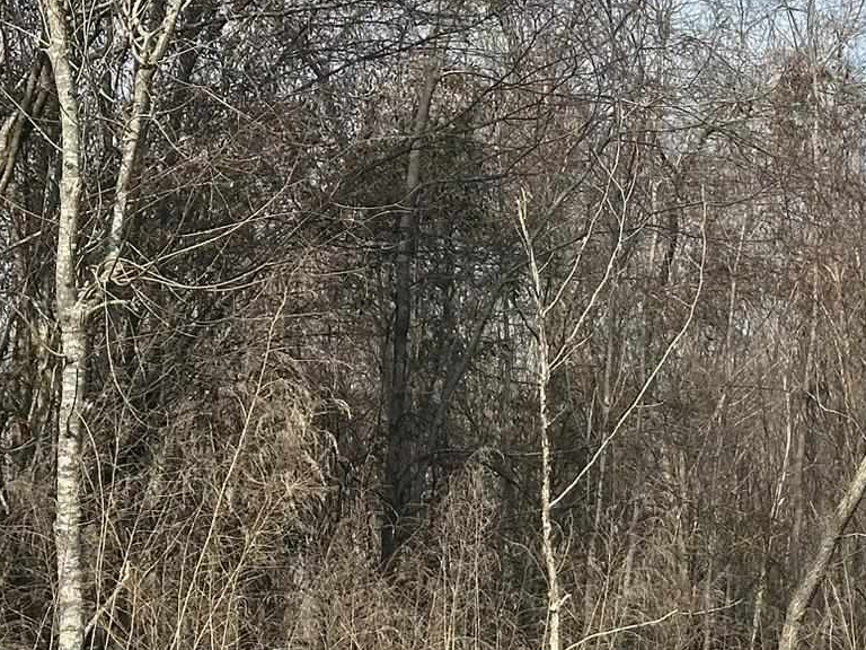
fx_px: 3202
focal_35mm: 128
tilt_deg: +0.9
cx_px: 934
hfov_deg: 15.0
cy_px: 517
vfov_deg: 11.5
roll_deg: +0.4
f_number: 1.78
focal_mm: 6.86
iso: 64
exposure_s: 1/2890
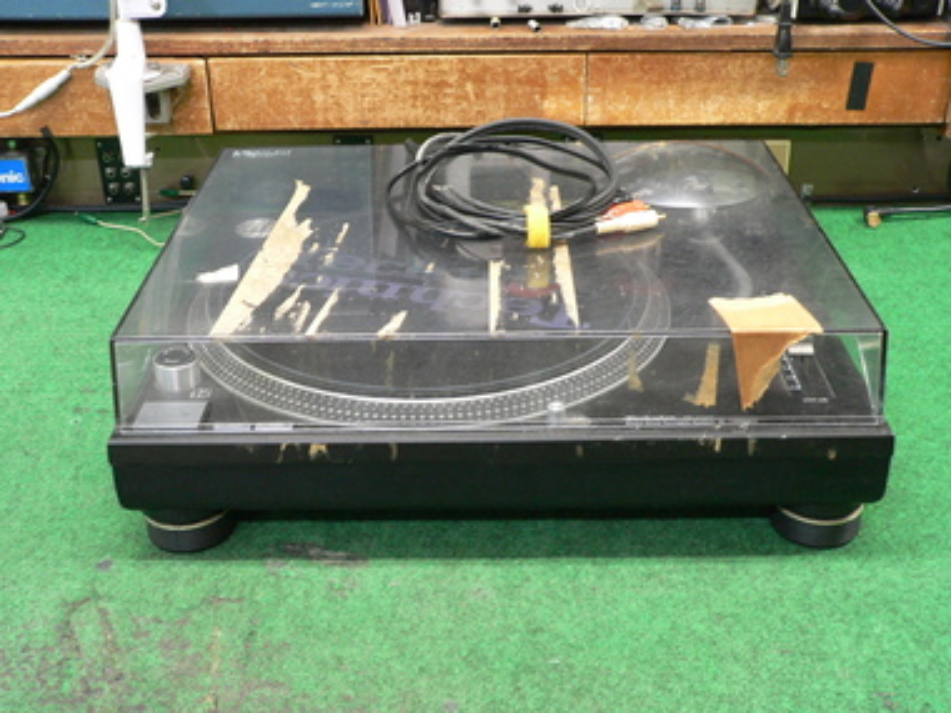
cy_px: 356
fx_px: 1209
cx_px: 476
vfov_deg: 32.9
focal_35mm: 44
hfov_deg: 42.9
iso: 200
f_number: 2.8
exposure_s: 1/8
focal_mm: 7.3
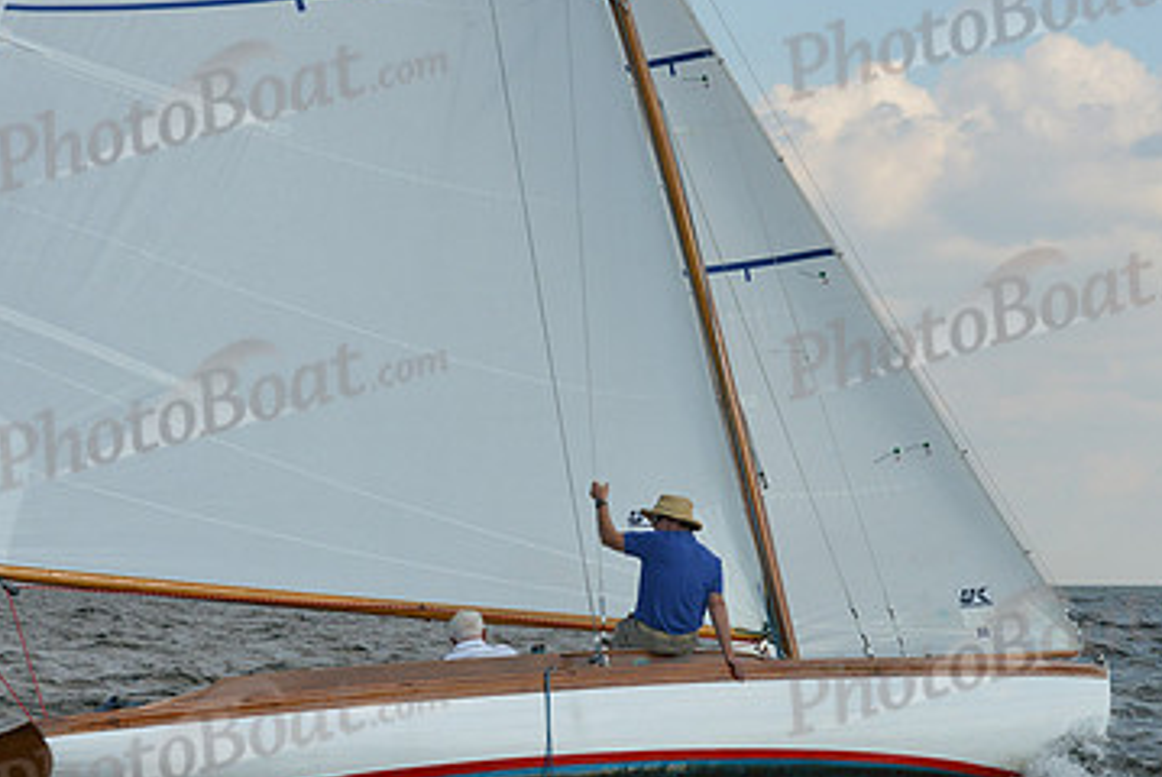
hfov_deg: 18.1
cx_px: 618
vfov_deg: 12.1
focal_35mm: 113
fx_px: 3650
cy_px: 529
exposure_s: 1/1250
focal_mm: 70
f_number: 8
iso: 1000
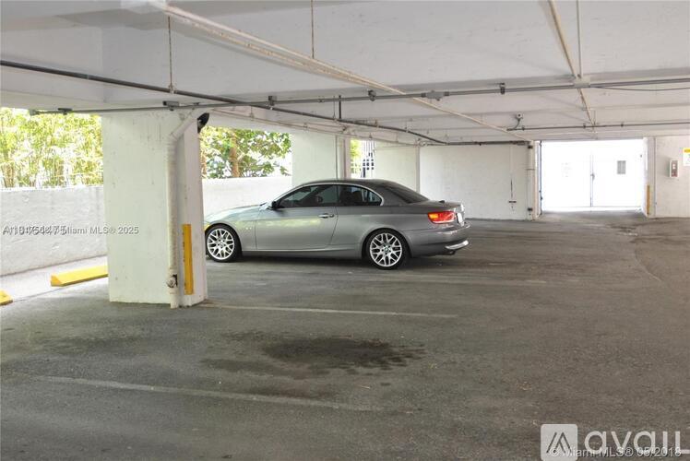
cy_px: 230
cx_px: 345
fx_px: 719
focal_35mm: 38
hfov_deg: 51.2
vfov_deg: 35.6
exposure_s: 1/125
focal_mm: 25
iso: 200
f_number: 2.8
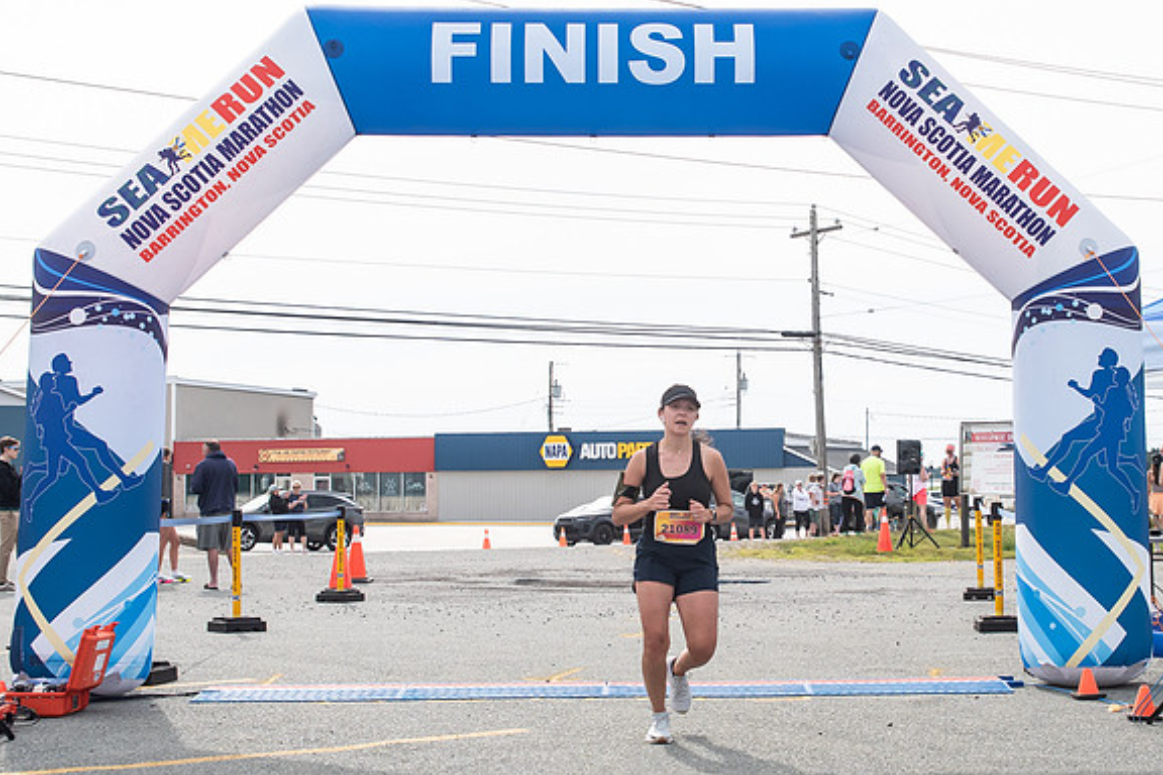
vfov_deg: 23.0
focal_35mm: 59
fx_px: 1906
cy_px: 345
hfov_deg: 33.8
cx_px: 730
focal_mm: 32
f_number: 4
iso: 800
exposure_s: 1/3200
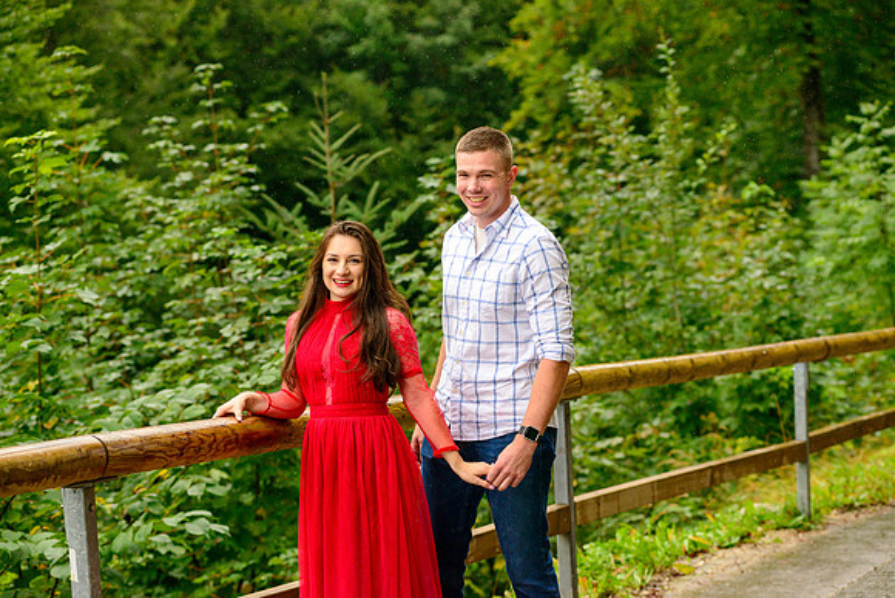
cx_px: 448
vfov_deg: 13.7
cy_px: 299
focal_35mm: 100
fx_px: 2487
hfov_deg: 20.4
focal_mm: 100
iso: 800
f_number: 4.5
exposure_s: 1/1600
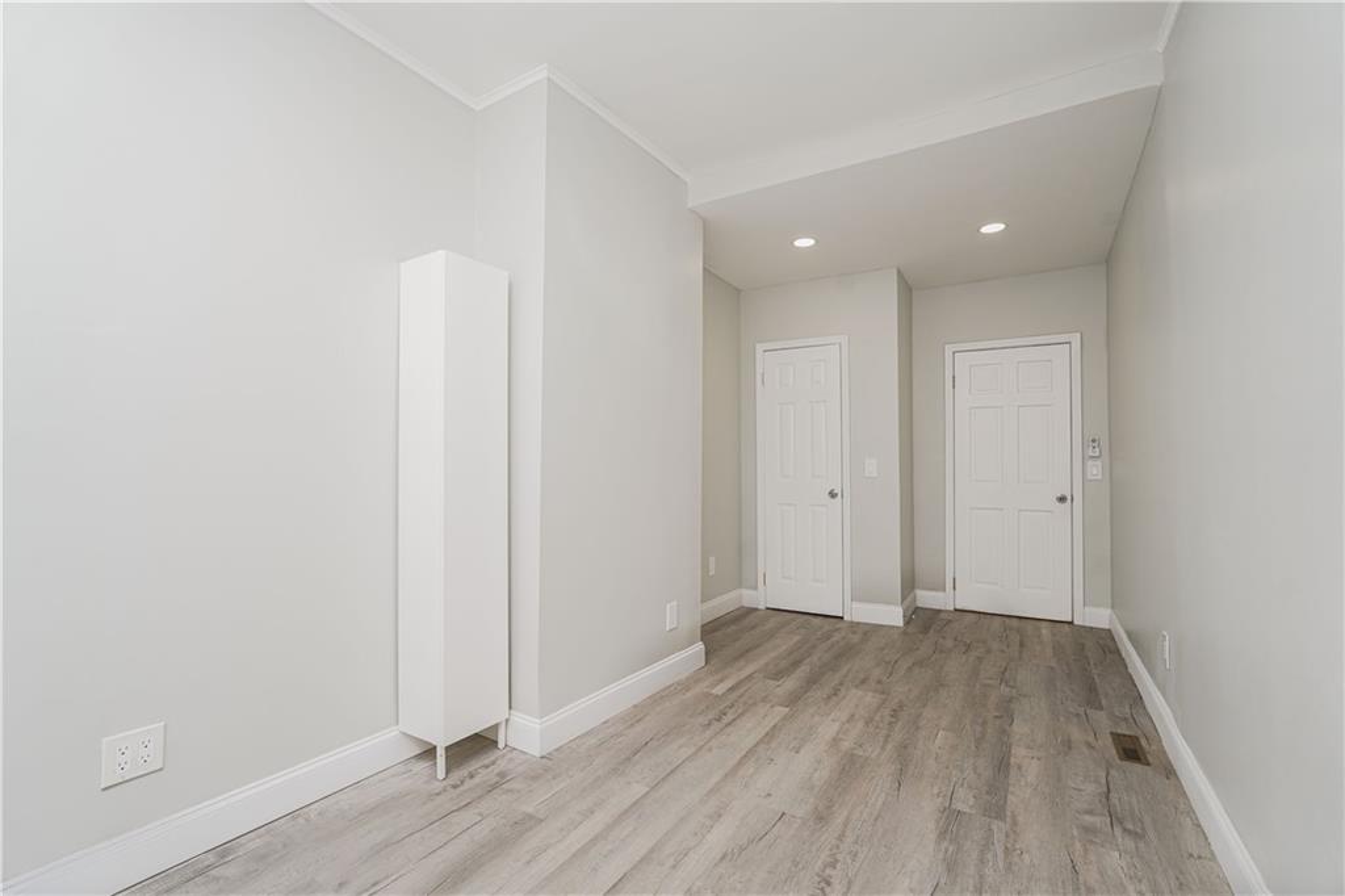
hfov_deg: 96.8
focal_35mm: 16
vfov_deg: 73.7
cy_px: 448
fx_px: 598
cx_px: 672
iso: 100
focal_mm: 16
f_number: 5.6
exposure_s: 1/50
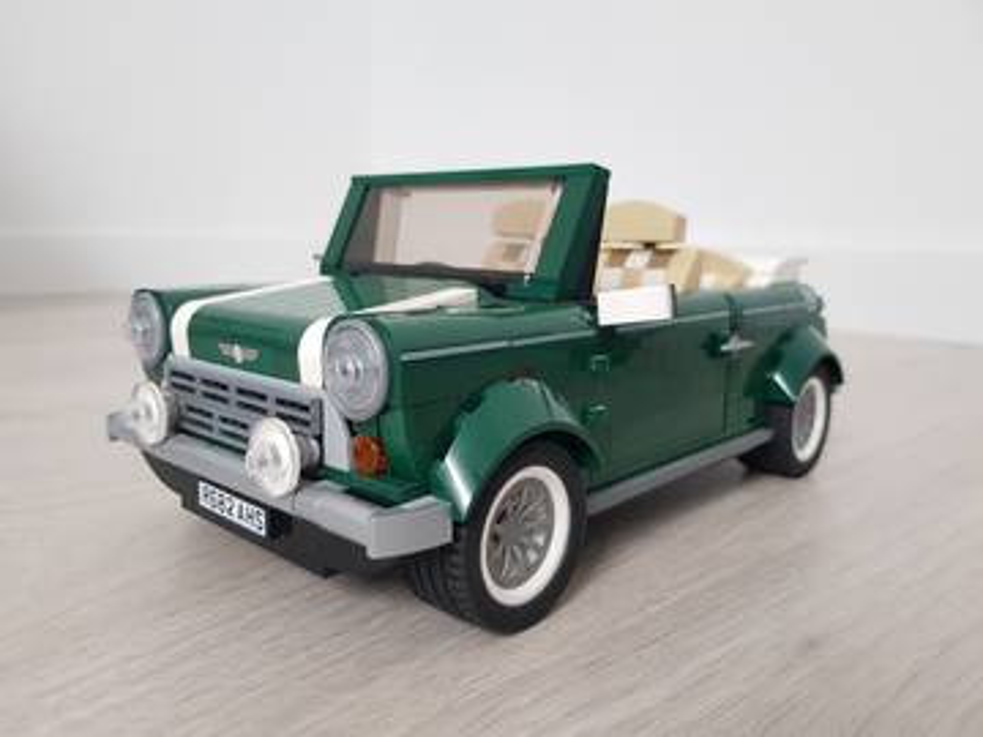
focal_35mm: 26
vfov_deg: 53.1
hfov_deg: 67.3
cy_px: 368
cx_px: 492
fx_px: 738
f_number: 1.7
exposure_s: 1/10
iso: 200
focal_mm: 4.3
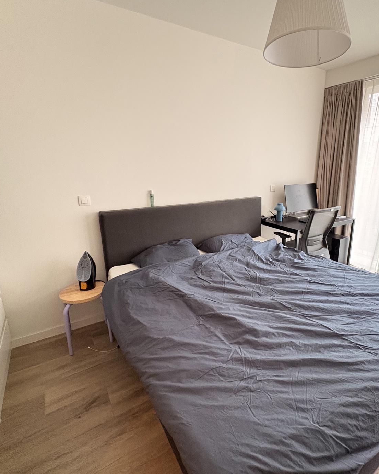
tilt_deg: -14.1
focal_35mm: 19
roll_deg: +0.2
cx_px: 228
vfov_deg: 83.2
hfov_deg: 70.1
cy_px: 228
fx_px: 266
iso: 500
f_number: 2.2
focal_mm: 2.22
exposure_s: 1/60
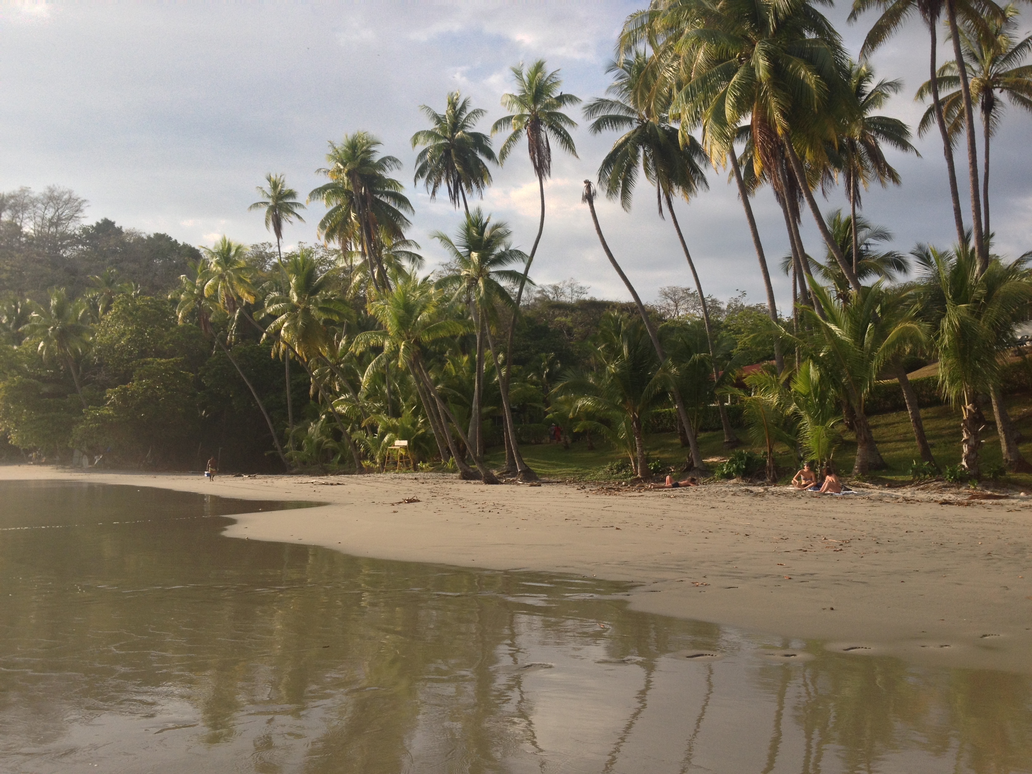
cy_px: 387
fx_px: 1043
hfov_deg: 52.6
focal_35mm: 35
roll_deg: -2.0
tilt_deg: +2.1
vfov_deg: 40.7
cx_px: 516
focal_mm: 4.28
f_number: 2.4
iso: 50
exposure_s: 1/1453
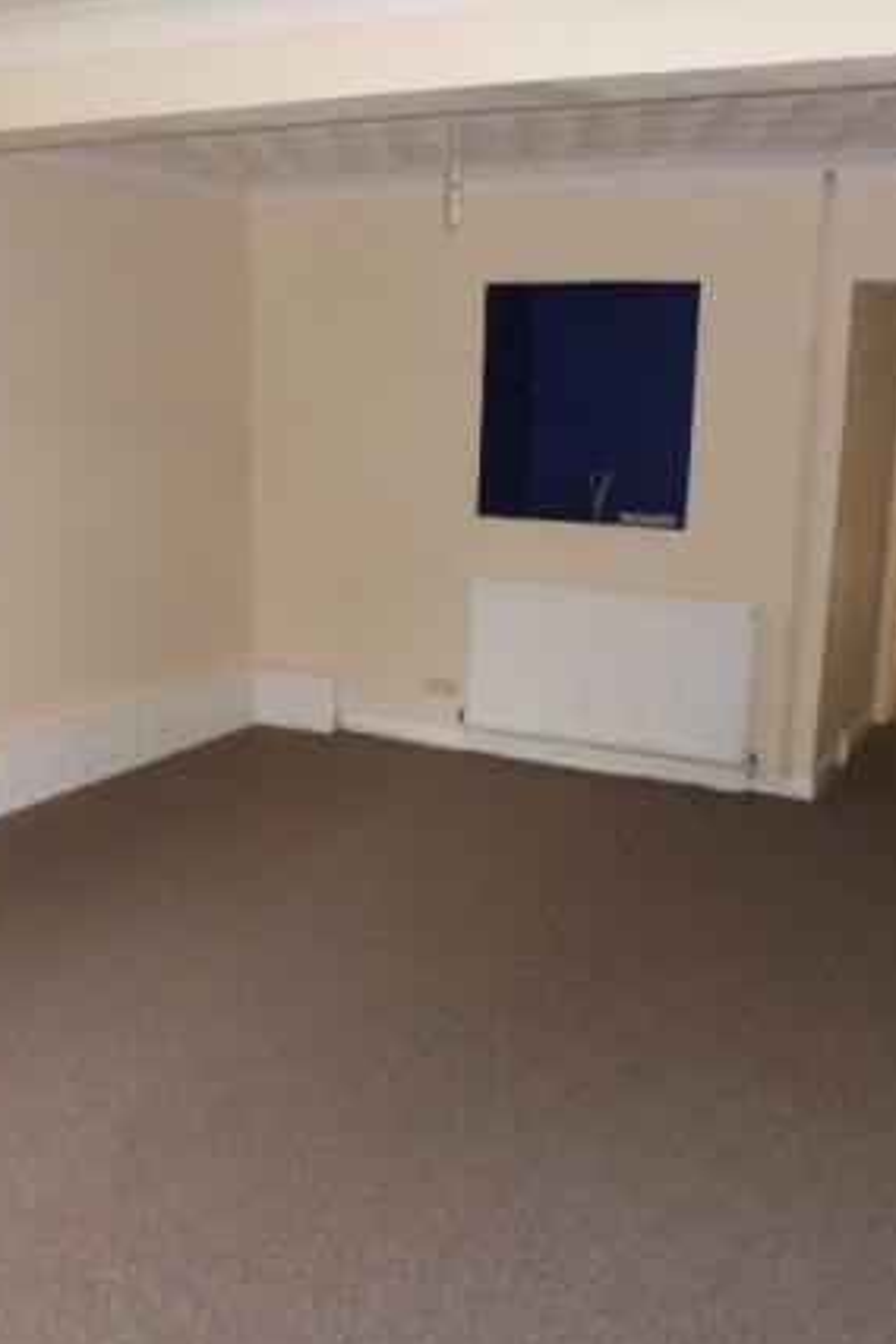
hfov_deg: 35.9
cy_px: 686
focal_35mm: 37
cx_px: 374
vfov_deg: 51.9
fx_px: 1381
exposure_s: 1/30
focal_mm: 4.6
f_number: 3.5
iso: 400
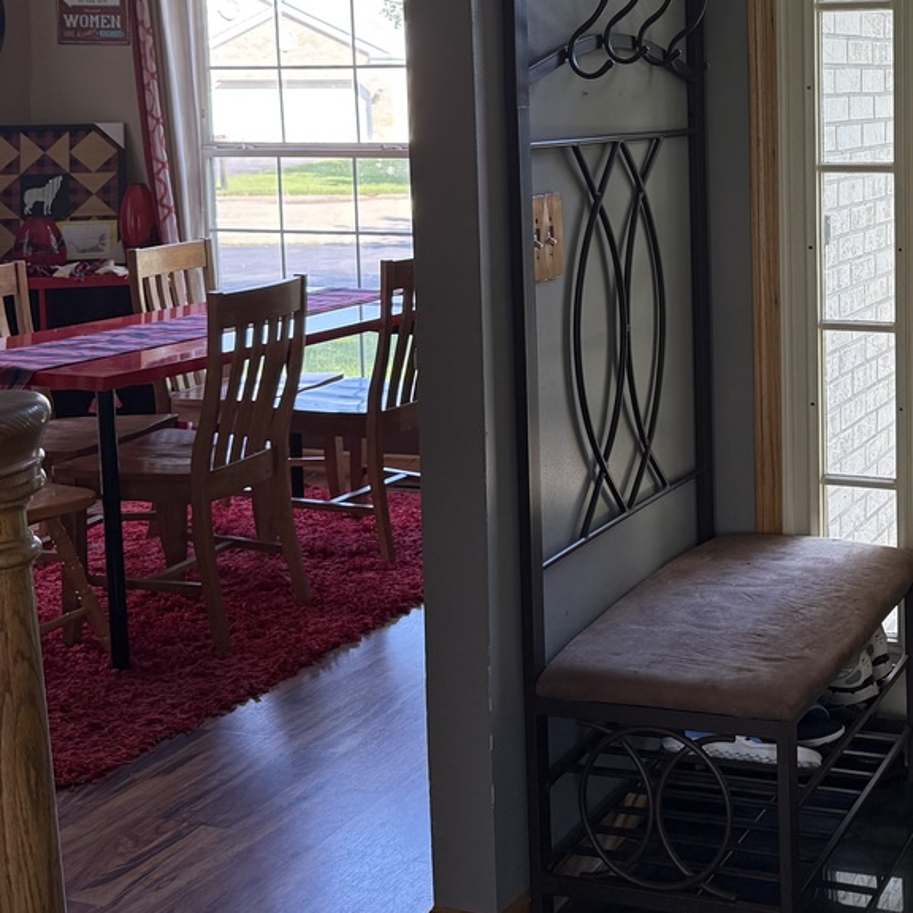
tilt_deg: -5.9
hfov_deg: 30.8
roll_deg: +1.0
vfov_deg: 31.6
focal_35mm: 53
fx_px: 1582
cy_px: 227
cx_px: 818
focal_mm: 6.76
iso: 200
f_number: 1.78
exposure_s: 1/167
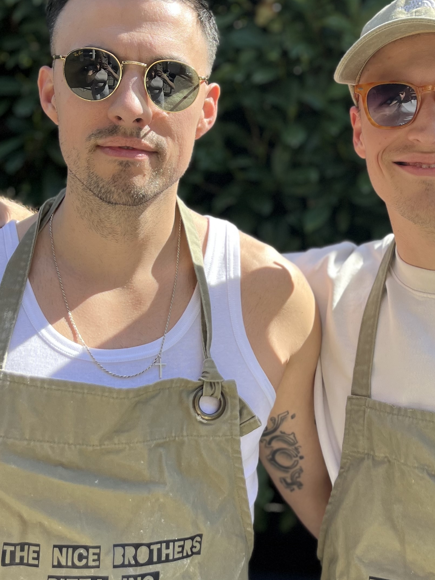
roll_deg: +0.3
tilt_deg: +0.8
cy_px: 241
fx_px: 821
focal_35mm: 49
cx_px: 336
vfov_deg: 38.8
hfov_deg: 29.1
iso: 50
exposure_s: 1/742
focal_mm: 5.1
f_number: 1.6
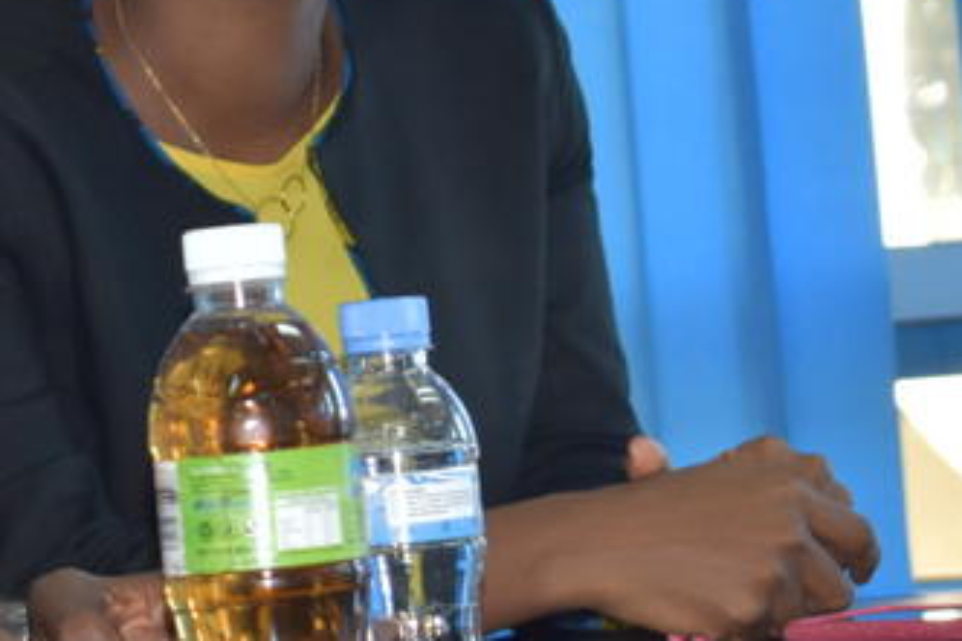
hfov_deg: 8.2
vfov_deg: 5.5
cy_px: -74
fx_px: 6637
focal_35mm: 249
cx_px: 12
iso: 900
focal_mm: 55
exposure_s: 1/60
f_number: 5.6
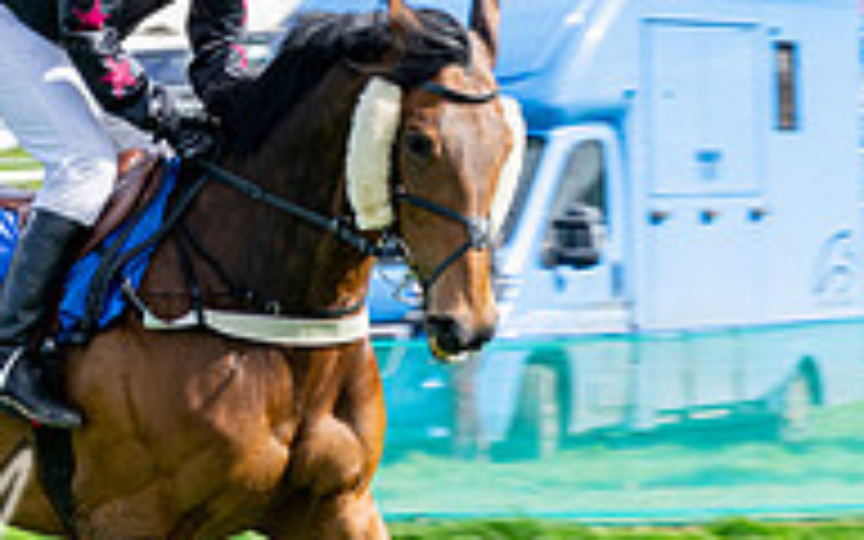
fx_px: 5910
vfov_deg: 5.2
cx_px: -77
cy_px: 323
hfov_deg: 8.3
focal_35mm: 251
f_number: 11
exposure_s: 1/160
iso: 200
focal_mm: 70
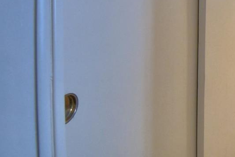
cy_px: -67
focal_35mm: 45
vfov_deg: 24.5
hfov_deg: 29.6
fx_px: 294
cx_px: 339
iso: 400
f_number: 4.5
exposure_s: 1/40
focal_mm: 10
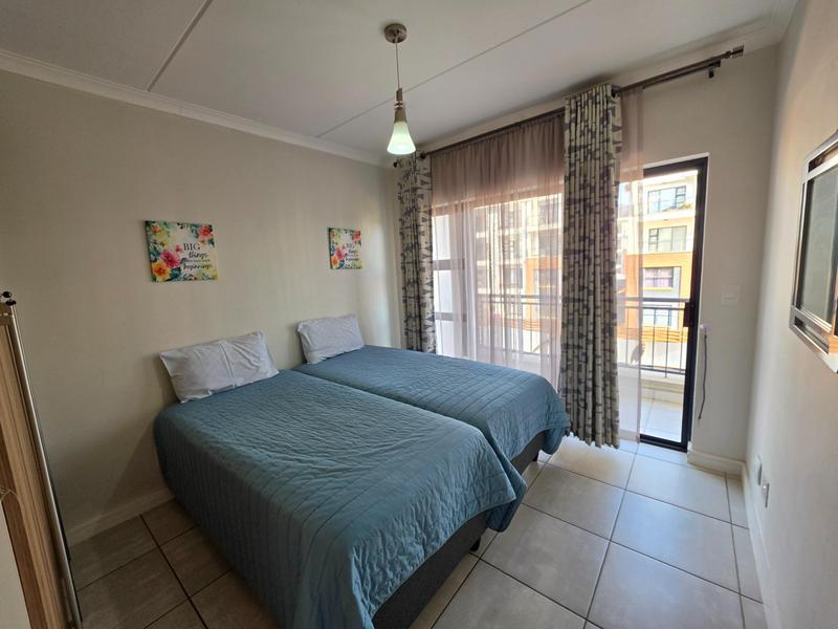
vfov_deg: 89.9
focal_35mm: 13
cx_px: 419
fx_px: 315
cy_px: 314
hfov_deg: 106.2
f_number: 1.9
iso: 50
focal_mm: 2.2
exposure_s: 1/120
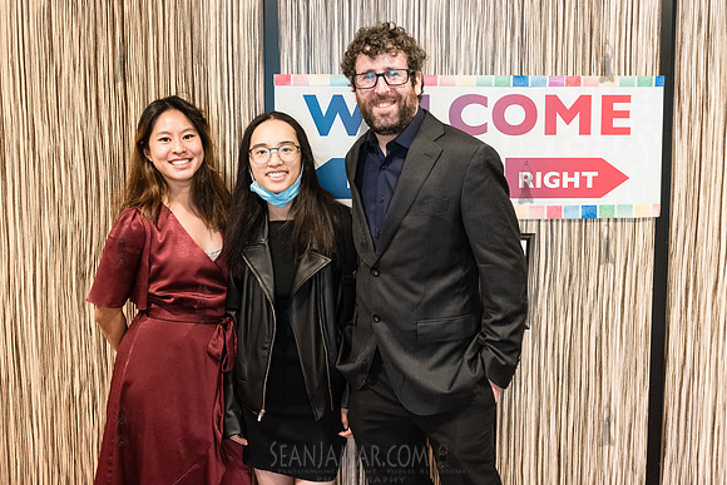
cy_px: 220
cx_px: 370
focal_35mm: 39
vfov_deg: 34.4
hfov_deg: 49.8
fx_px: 783
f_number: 3.5
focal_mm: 32
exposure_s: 1/125
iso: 4000
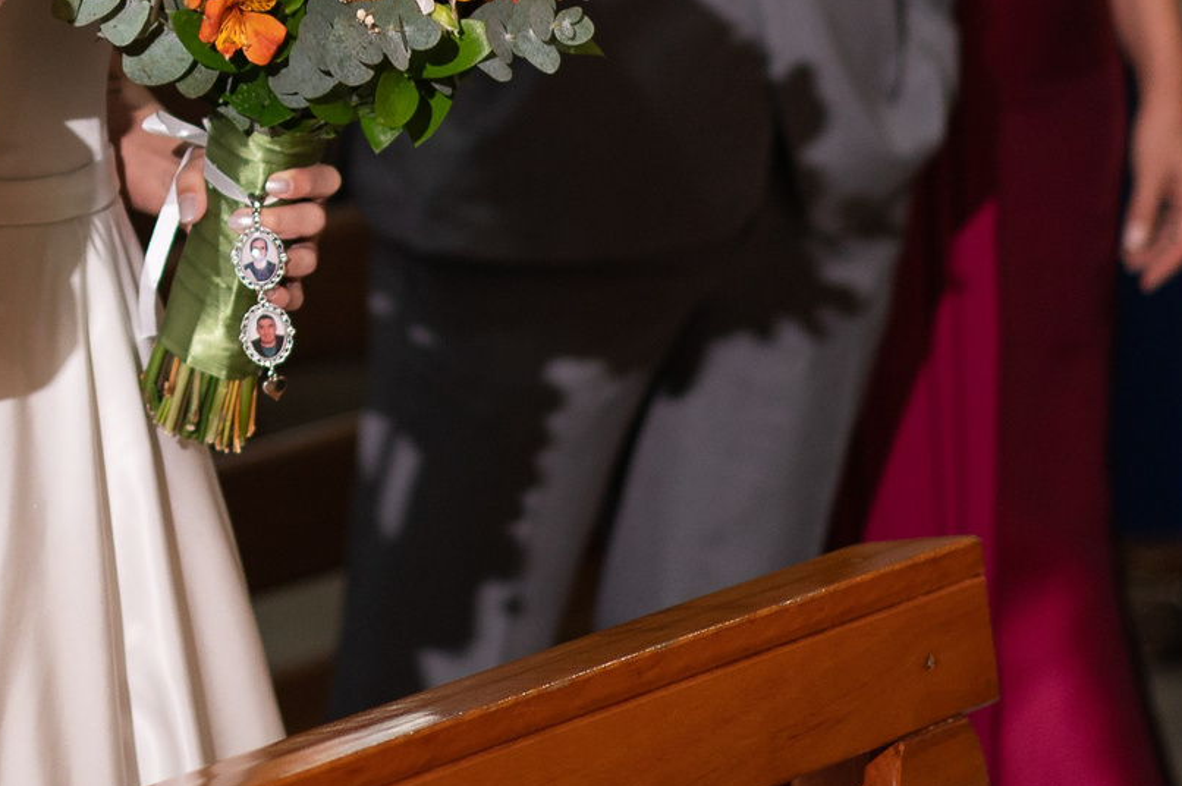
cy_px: -339
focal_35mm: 270
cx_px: -346
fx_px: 8858
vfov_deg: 5.0
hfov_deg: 7.6
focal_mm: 85
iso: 800
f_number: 2.2
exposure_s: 1/320
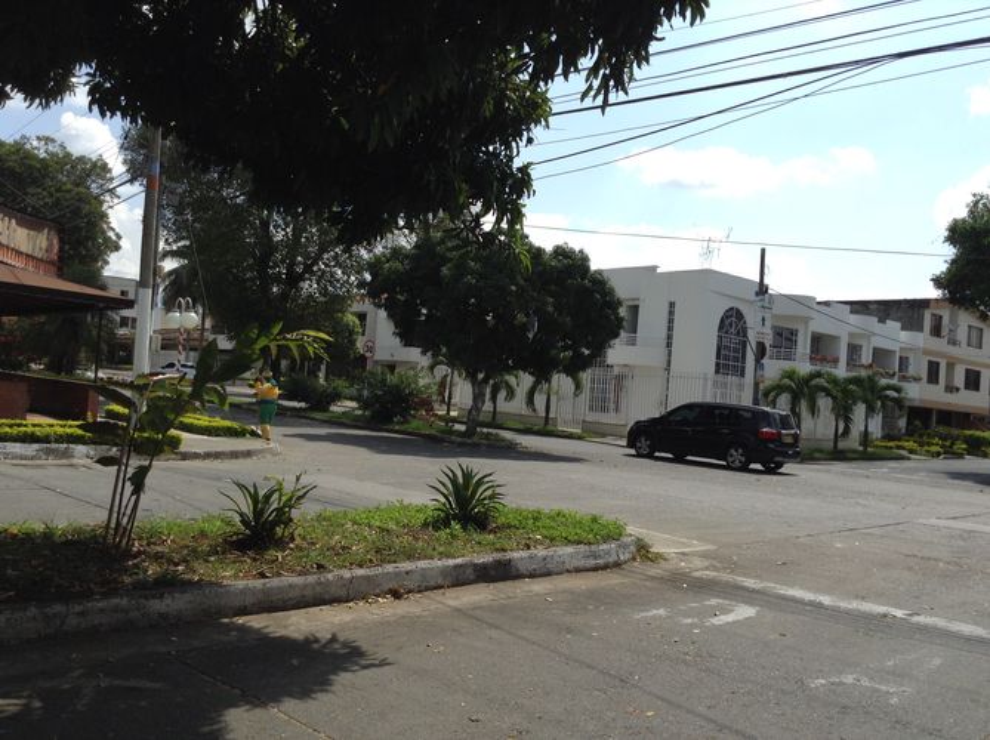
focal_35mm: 33
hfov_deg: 55.4
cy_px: 370
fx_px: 943
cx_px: 495
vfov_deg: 42.9
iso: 25
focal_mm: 3.3
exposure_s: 1/1486
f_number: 2.4
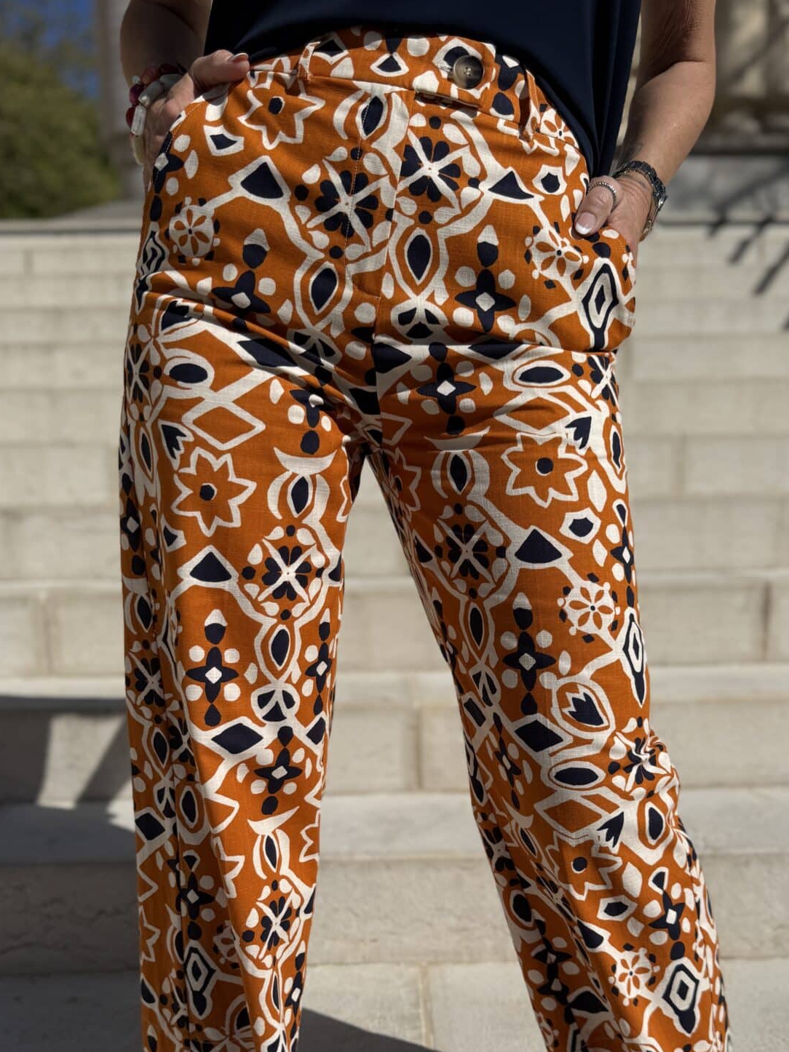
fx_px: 1034
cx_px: 415
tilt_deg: -10.6
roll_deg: +1.1
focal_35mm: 34
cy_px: 705
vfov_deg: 52.9
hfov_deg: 41.8
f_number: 1.78
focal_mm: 6.76
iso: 80
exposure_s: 1/14286
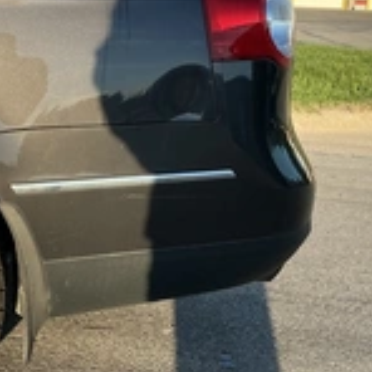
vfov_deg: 25.7
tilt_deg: -12.1
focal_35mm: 67
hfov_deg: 24.7
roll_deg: -1.8
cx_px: 15
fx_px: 815
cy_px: 176
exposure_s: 1/500
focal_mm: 3
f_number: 1.8
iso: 25
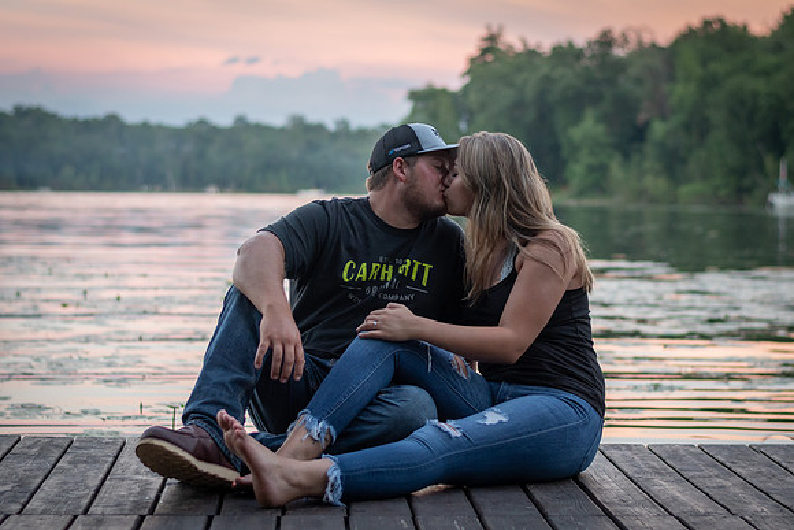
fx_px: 1910
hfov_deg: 23.5
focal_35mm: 87
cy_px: 253
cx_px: 422
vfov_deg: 15.8
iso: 320
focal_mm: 50
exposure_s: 1/320
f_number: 2.2
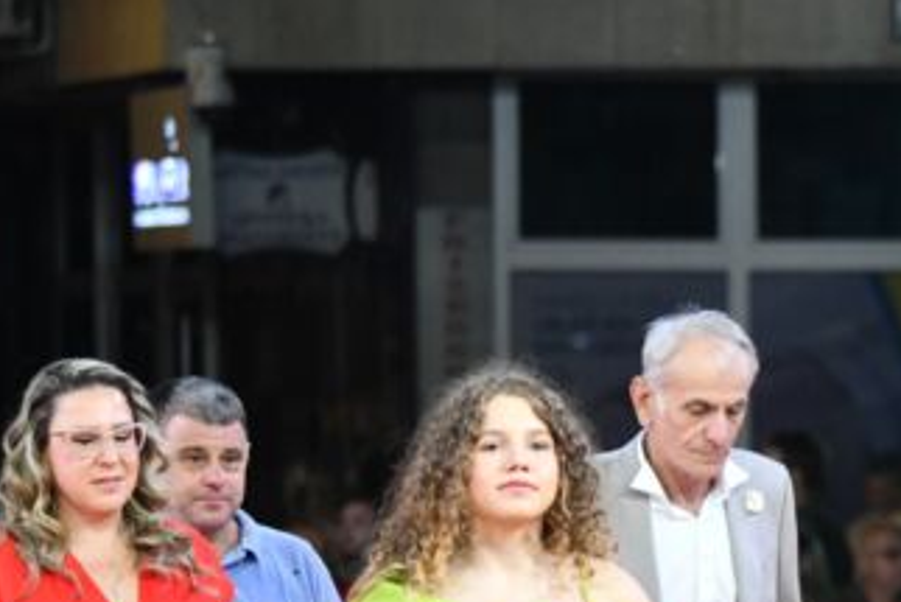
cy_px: 778
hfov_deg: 5.8
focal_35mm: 354
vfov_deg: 3.9
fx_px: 8863
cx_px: 1424
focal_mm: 95
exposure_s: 1/1250
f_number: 2.8
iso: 2500
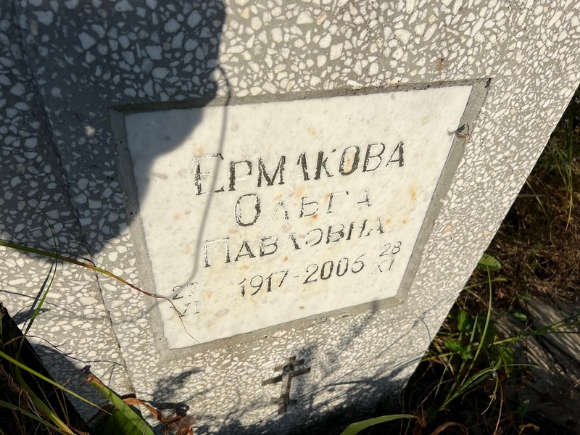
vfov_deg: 53.1
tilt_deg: -42.5
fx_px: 436
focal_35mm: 26
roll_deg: -1.5
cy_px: 218
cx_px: 290
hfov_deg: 67.3
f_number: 1.5
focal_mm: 5.7
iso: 50
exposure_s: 1/9434
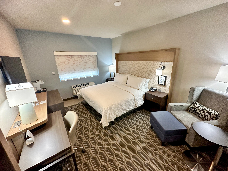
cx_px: 114
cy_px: 86
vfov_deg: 85.7
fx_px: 92
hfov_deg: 102.1
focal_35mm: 14
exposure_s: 1/120
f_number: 2.2
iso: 320
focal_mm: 2.22
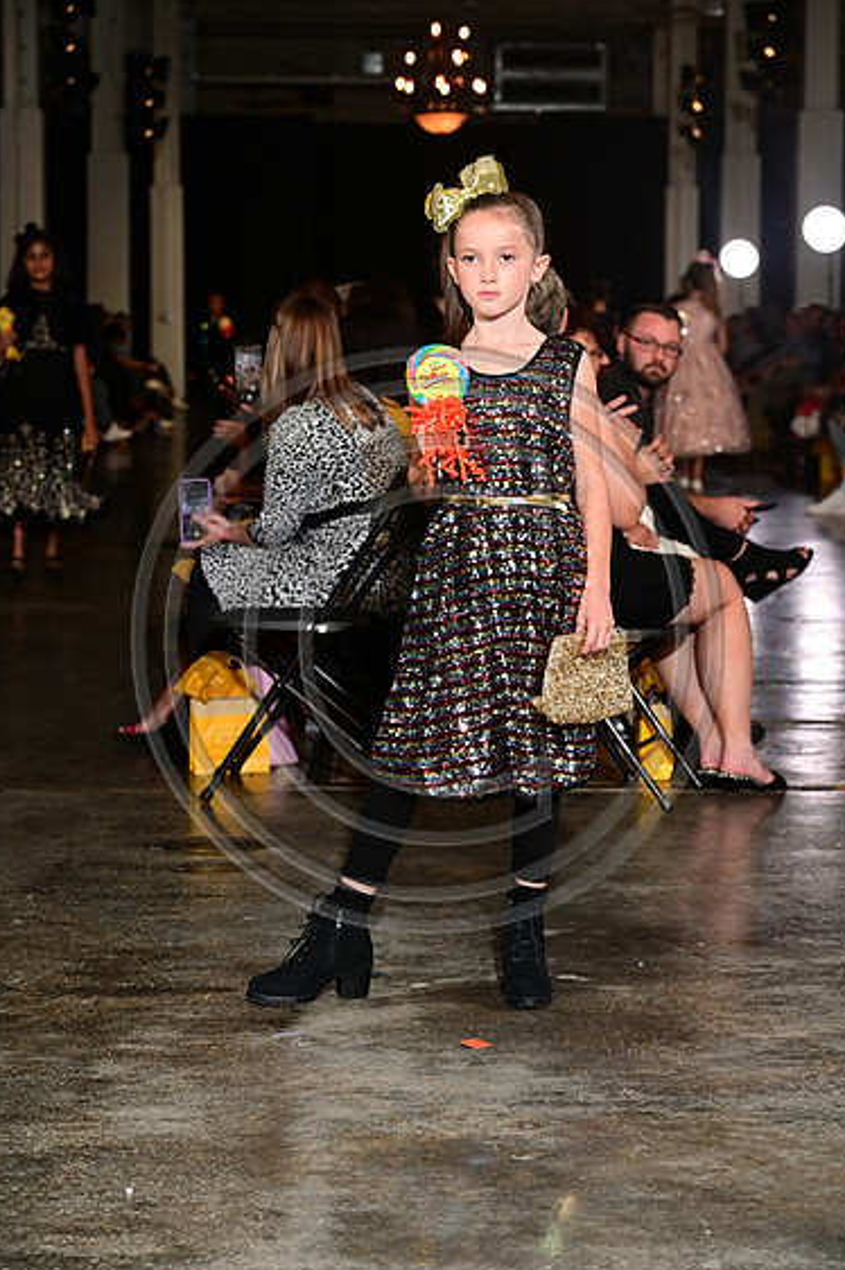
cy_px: 637
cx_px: 427
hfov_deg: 14.4
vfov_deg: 21.5
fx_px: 3349
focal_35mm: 95
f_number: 6.3
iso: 1000
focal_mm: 92
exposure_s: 1/125
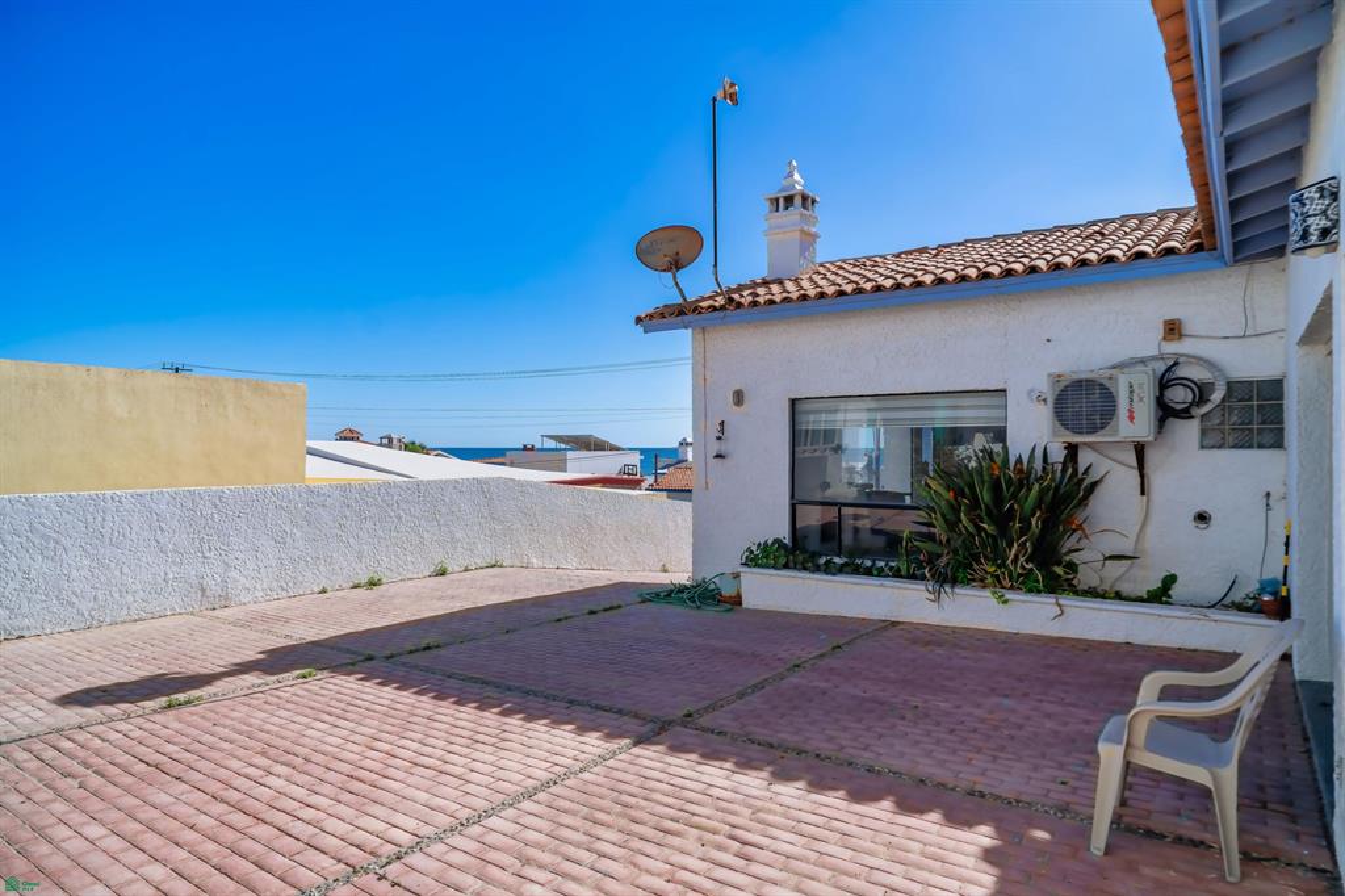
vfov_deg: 61.9
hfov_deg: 84.0
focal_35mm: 20
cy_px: 448
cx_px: 672
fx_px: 747
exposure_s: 1/1600
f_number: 5.6
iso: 125
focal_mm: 20
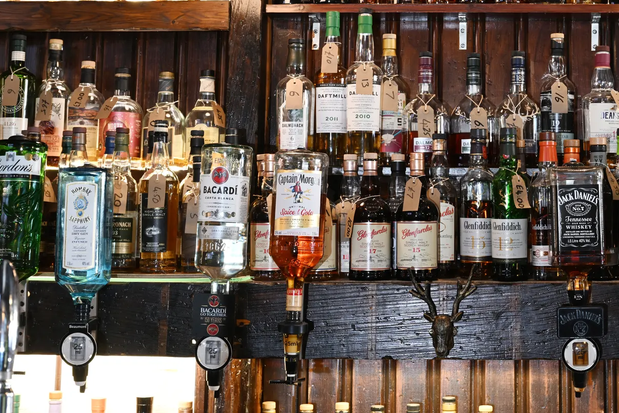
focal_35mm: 70
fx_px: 1204
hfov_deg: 28.5
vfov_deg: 19.3
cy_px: 85
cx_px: 439
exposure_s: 1/8
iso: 640
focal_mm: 44
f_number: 8
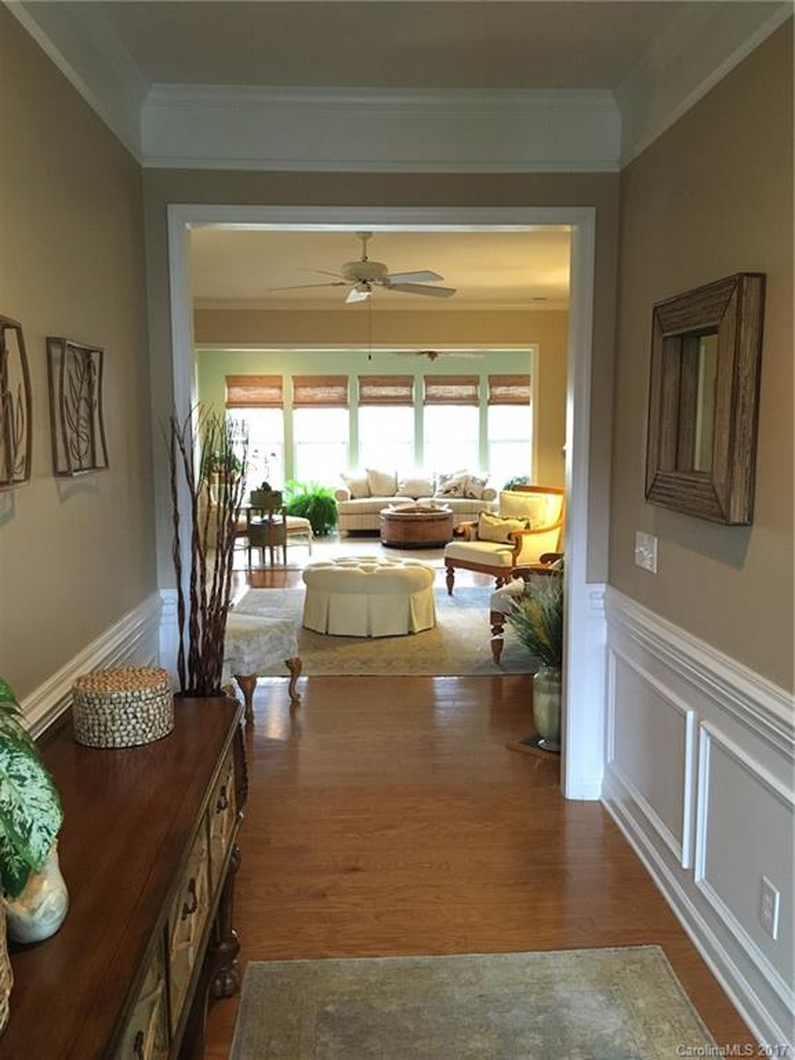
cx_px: 398
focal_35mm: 29
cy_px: 530
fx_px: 888
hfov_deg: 48.2
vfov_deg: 61.7
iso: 200
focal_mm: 4.15
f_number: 2.2
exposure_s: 1/30
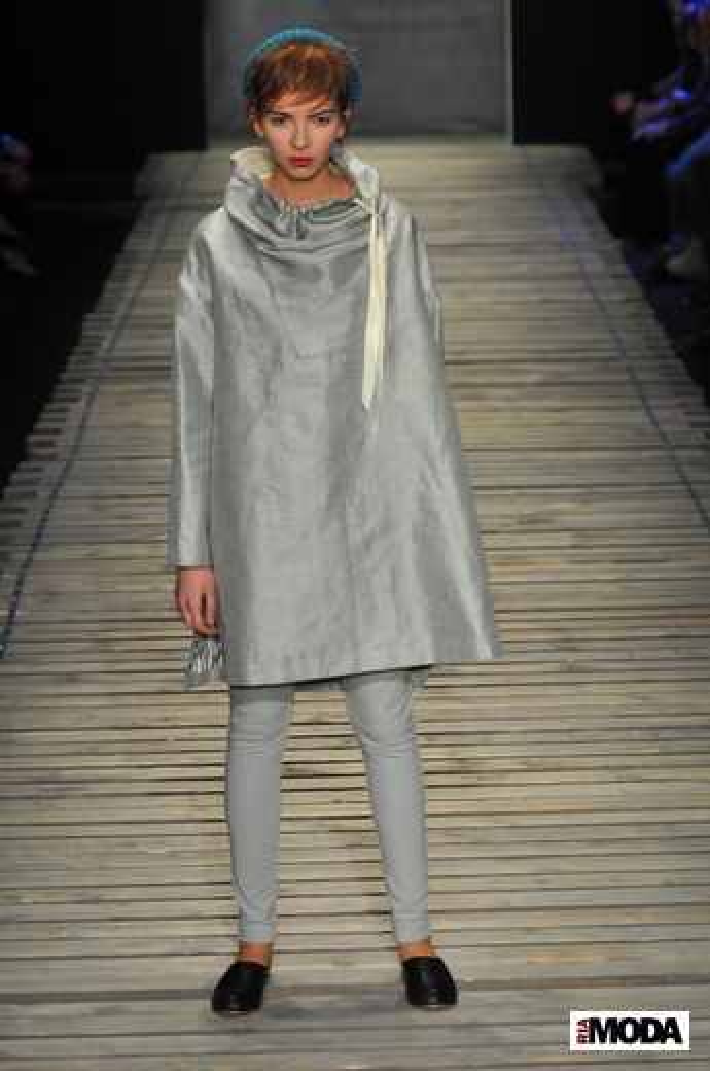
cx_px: 355
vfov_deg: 17.1
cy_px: 536
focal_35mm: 120
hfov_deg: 11.4
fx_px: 3562
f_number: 3.2
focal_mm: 80
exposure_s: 1/320
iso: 800
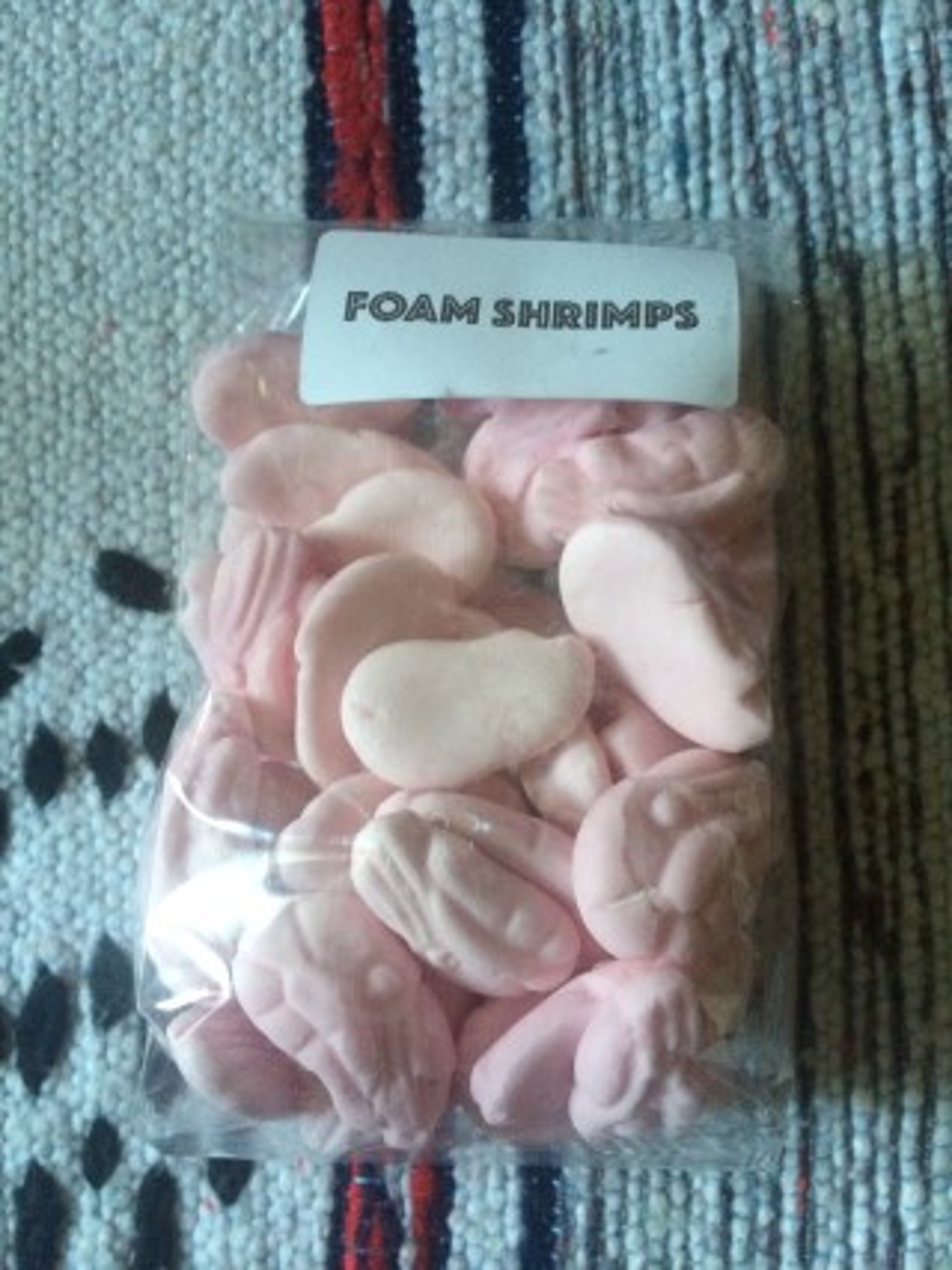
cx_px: 476
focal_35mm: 29
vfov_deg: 61.7
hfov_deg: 48.2
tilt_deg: -84.0
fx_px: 1064
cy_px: 635
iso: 320
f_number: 2.2
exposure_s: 1/20
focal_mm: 4.15
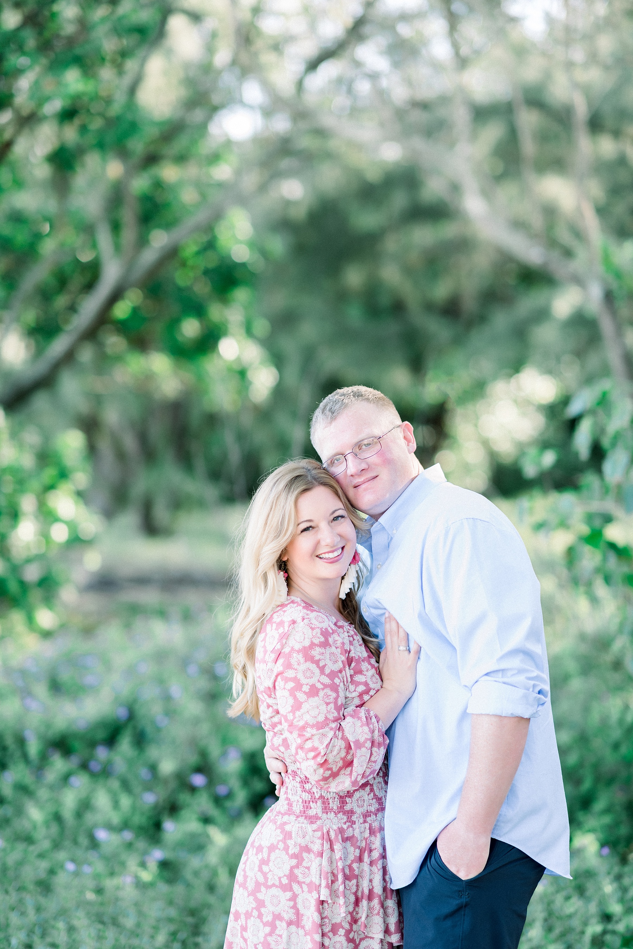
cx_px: 316
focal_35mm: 85
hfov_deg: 16.1
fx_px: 2240
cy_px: 474
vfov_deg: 23.9
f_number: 2
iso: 250
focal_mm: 85
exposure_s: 1/400
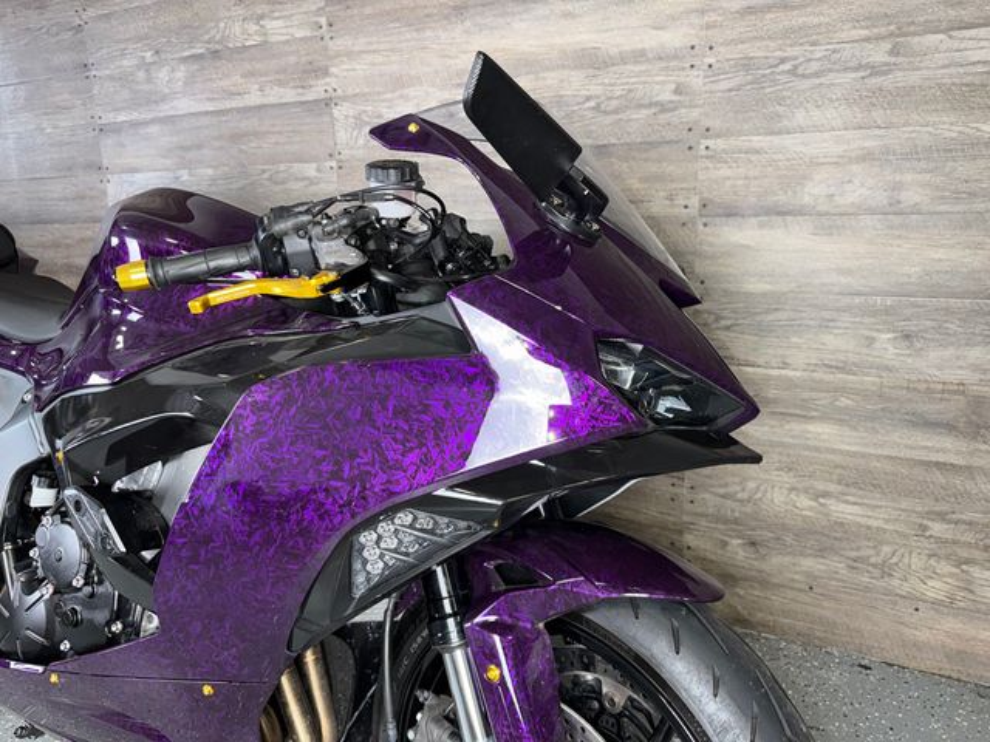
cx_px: 495
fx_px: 686
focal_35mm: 24
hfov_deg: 71.6
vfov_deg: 56.8
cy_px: 371
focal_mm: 6.76
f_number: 1.78
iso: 64
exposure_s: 1/20
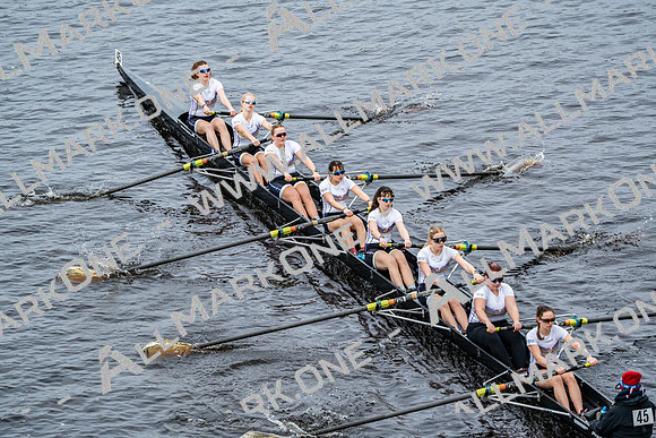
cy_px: 219
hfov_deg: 10.3
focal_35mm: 200
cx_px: 328
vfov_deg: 6.9
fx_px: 3645
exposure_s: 1/2000
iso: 250
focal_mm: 200
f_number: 2.8
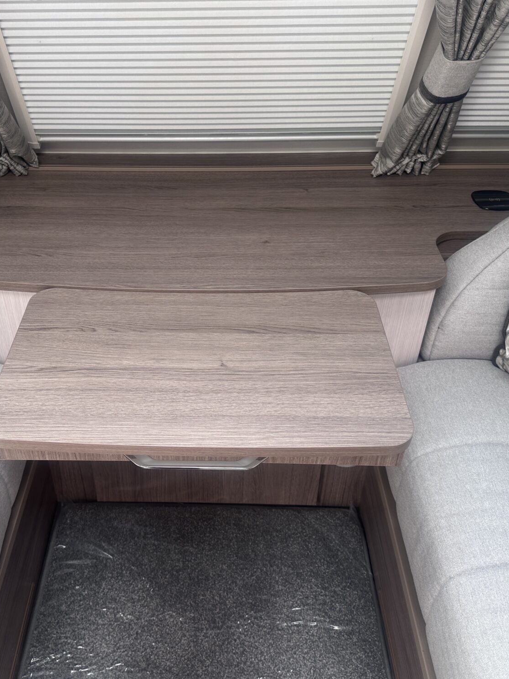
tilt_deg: -37.0
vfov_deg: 55.3
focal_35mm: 33
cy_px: 336
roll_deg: +1.2
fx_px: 647
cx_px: 197
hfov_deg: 42.7
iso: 64
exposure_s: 1/150
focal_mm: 6.86
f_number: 1.78
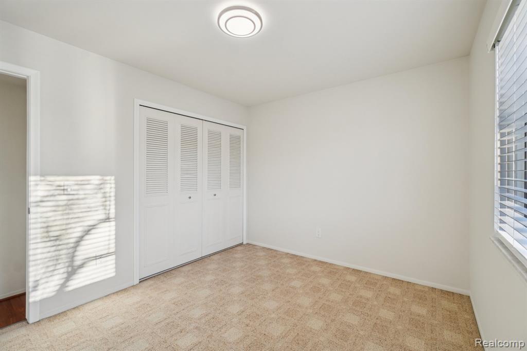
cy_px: 176
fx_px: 220
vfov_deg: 77.3
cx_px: 264
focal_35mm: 15
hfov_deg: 100.4
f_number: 8
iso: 160
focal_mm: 10
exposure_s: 1/30
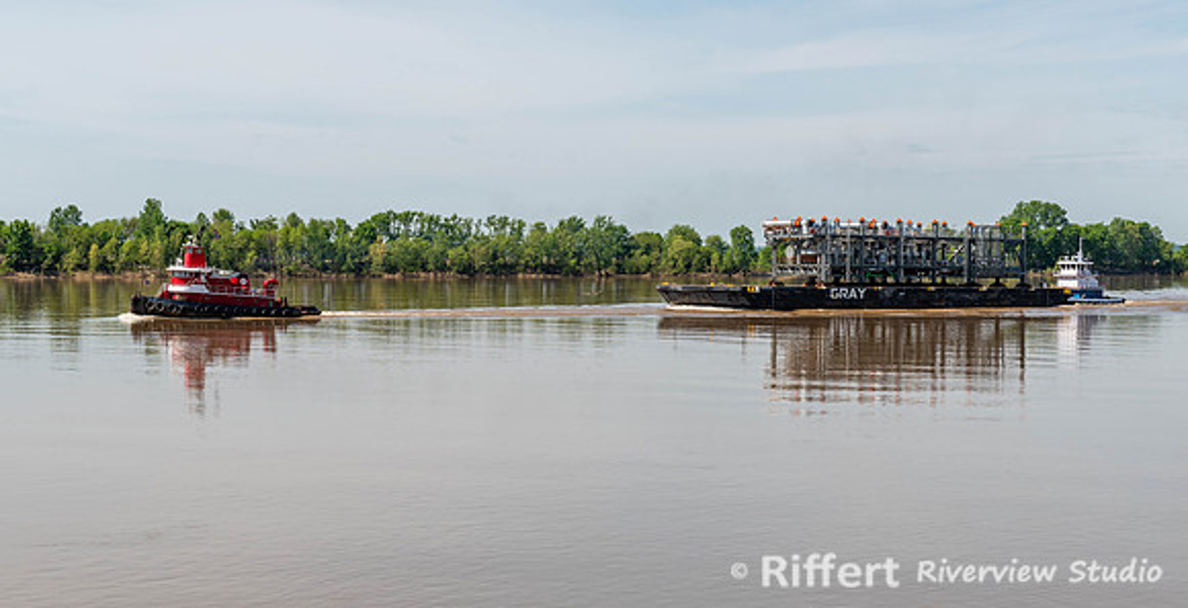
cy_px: 316
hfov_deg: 30.9
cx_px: 597
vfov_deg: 16.1
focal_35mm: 70
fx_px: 2152
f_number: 8
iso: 64
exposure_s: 1/160
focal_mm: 55
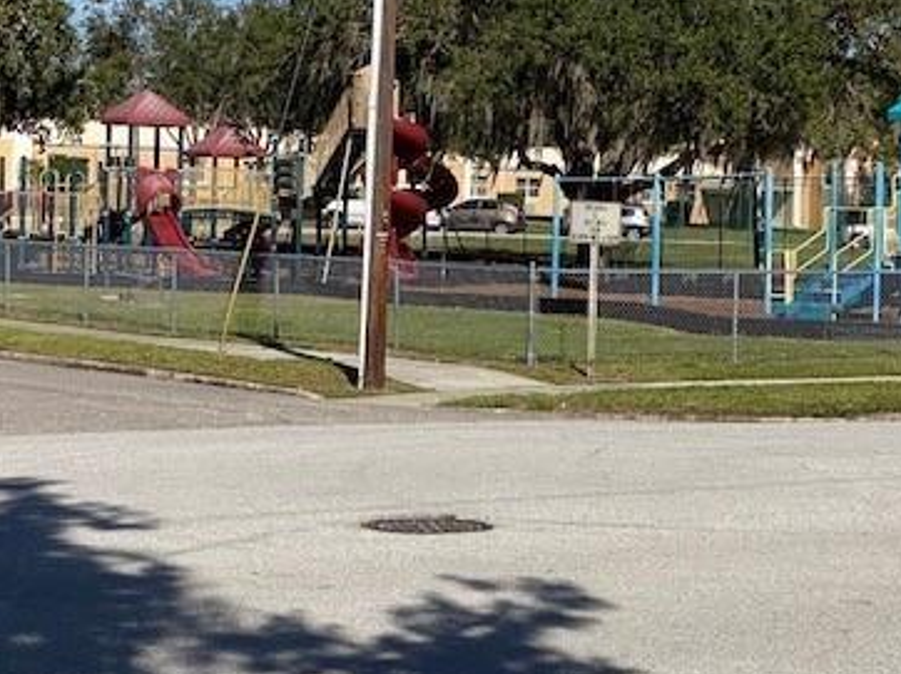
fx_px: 2393
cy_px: 214
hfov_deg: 21.2
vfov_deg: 16.0
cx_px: 595
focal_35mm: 92
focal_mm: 6
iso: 20
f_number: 2
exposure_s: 1/1916
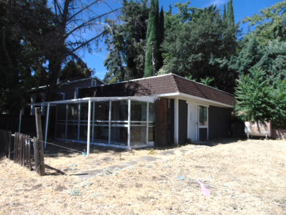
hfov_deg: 69.4
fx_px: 207
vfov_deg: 54.9
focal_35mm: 25
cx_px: 143
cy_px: 108
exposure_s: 1/1000
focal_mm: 4.5
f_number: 3
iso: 80
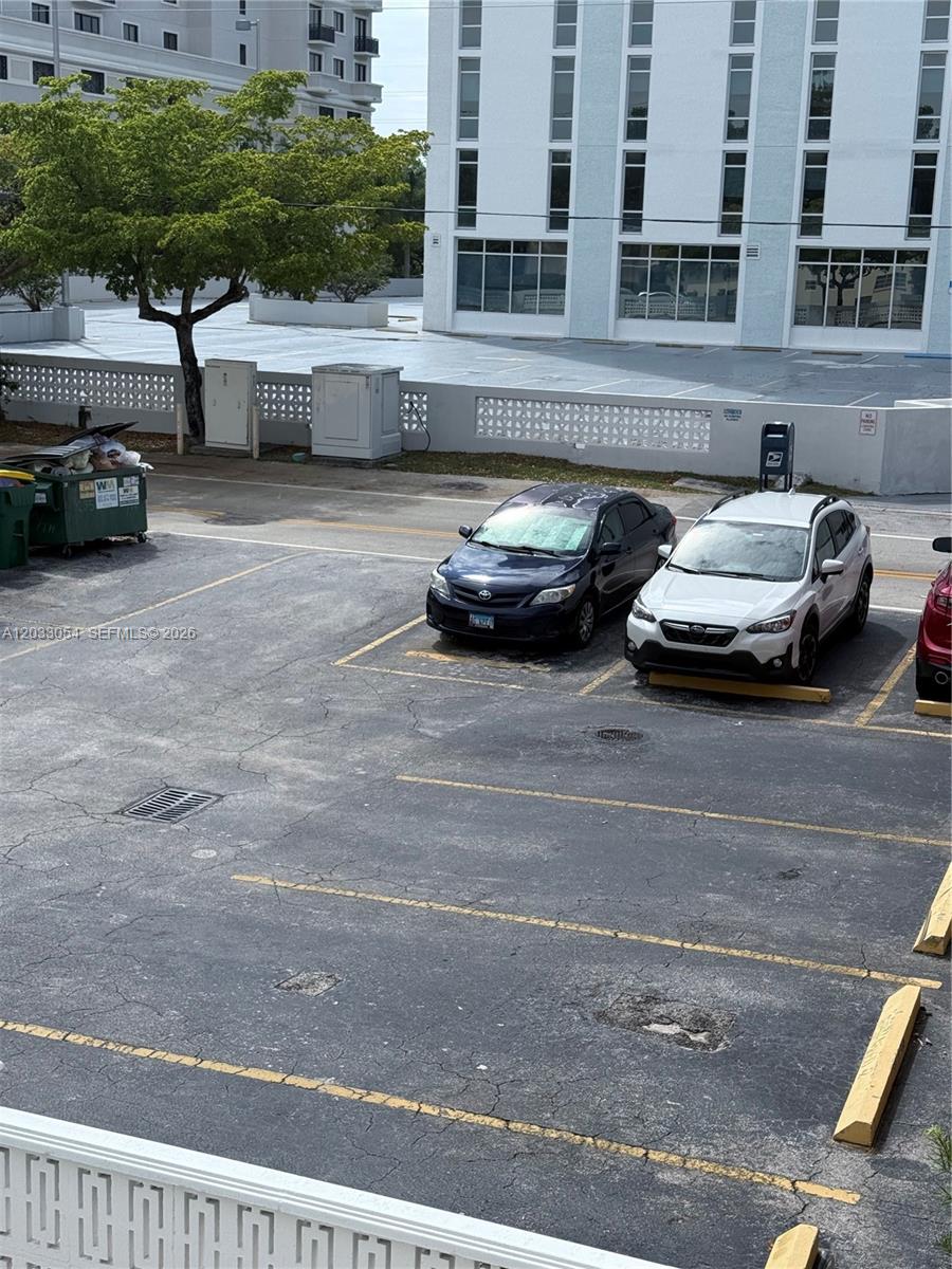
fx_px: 1760
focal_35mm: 48
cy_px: 634
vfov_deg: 39.7
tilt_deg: -12.6
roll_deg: -2.5
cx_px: 476
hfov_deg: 30.3
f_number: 1.78
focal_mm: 6.76
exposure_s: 1/7874
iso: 100
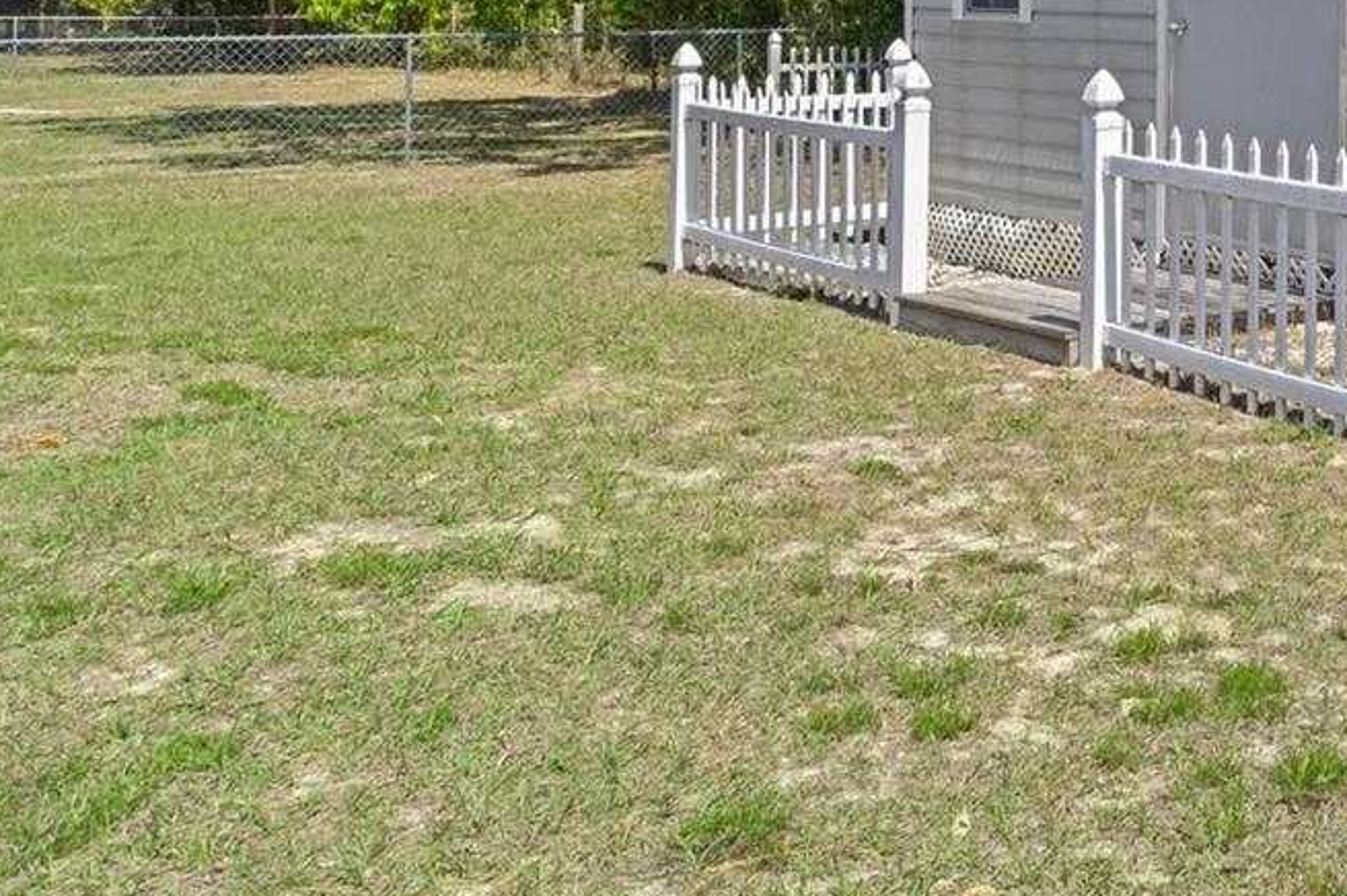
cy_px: -35
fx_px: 1645
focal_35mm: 44
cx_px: 1569
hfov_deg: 36.0
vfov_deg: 28.3
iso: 320
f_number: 8
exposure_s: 1/350
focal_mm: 12
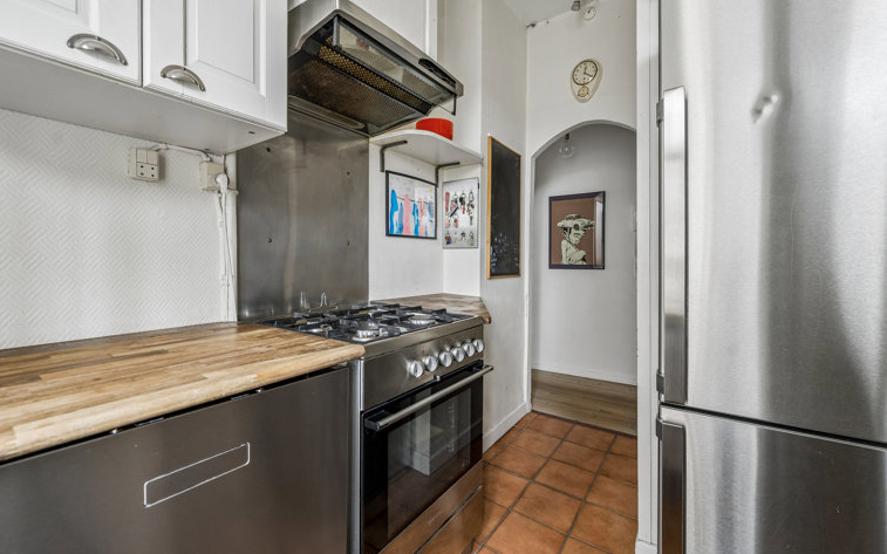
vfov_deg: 78.5
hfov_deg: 105.3
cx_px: 432
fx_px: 338
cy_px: 255
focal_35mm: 14
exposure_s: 1/50
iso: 500
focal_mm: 13
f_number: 5.6
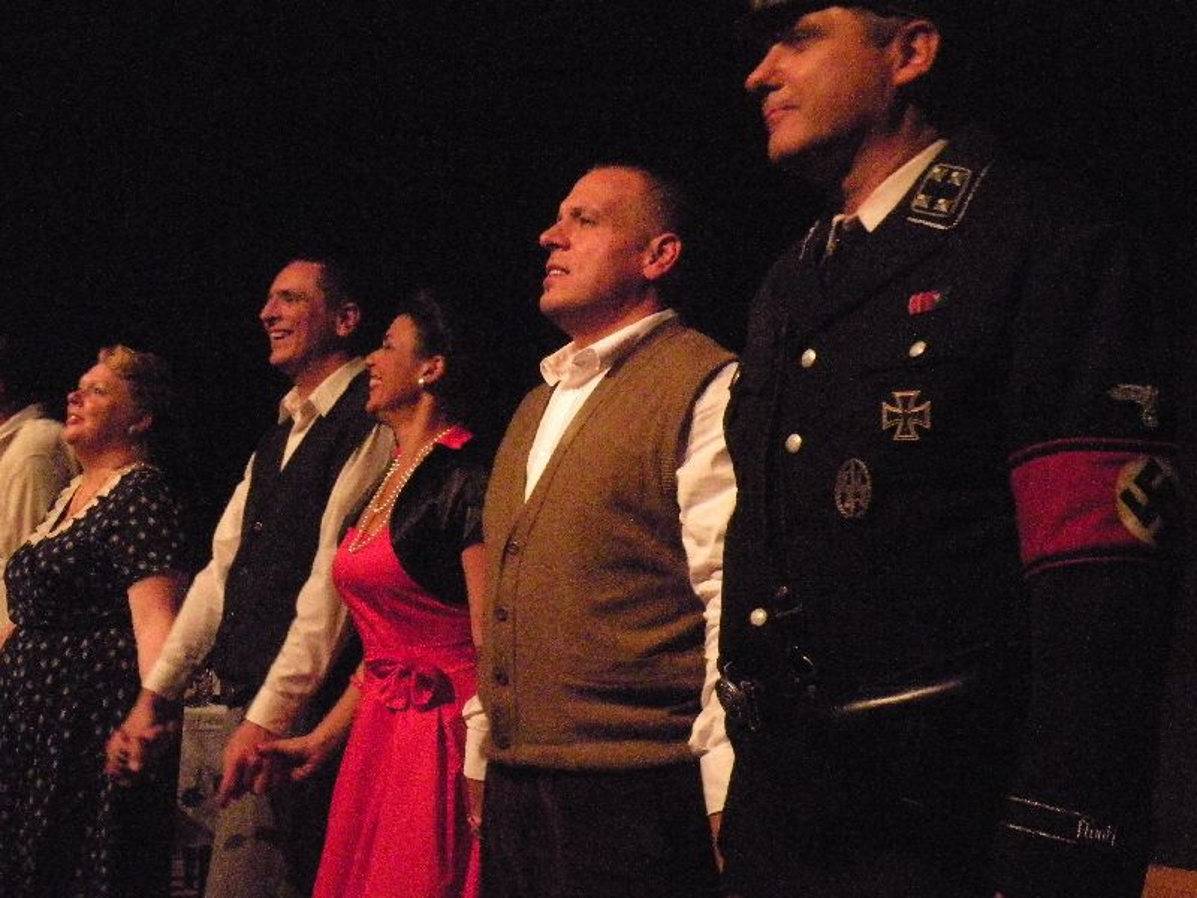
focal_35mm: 56
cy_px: 449
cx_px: 598
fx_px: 1936
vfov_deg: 26.1
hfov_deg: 34.3
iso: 1600
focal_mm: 9.8
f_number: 6.3
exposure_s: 1/60
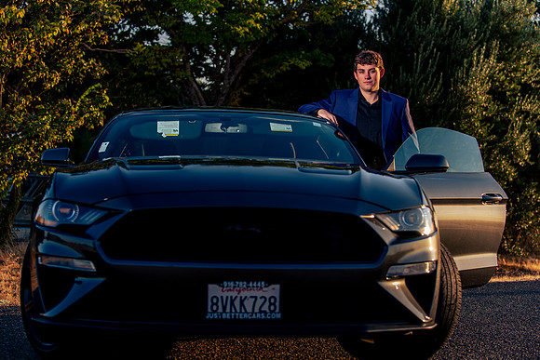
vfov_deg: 18.3
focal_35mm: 75
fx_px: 1119
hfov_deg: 27.1
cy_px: 180
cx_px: 270
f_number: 4
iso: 31
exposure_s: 1/250
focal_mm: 70
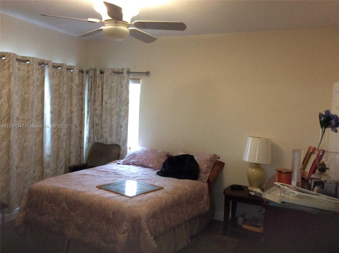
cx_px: 170
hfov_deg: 56.9
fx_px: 313
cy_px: 126
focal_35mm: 32
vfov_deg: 44.0
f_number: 2.4
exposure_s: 1/24
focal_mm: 3.3
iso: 160
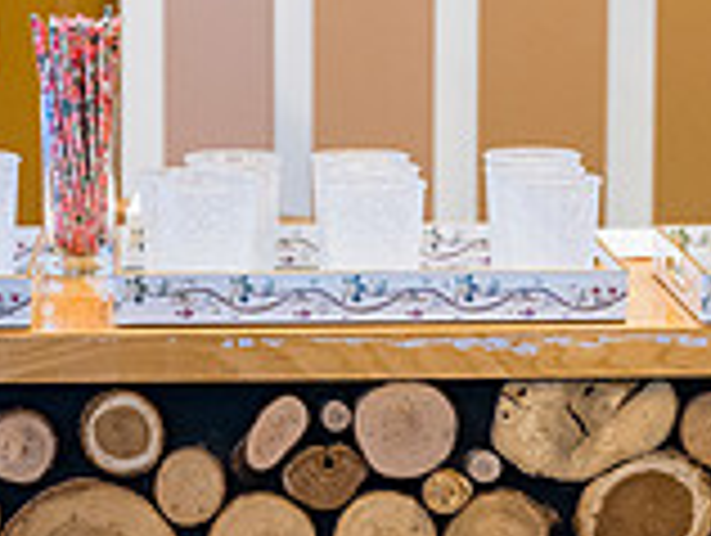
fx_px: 3991
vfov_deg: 7.7
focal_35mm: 194
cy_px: 277
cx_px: 356
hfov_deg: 10.2
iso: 1250
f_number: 2.2
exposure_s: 1/800
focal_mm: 55
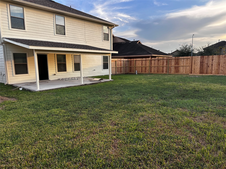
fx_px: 157
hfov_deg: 71.6
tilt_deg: -7.1
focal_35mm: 24
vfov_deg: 56.8
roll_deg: +0.3
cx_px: 113
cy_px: 84
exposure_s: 1/494
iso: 80
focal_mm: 6.86
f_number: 1.78
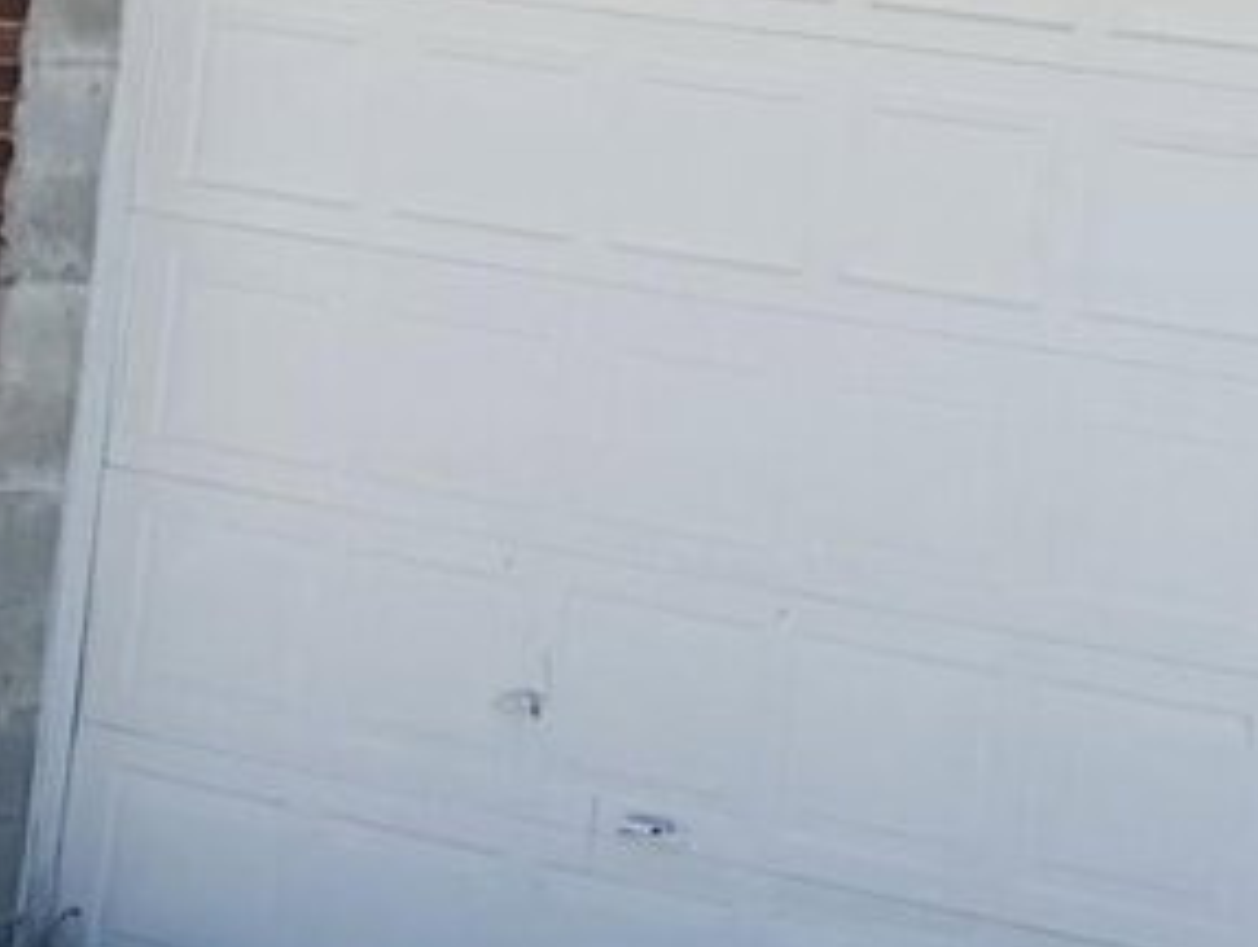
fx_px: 6222
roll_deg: -5.4
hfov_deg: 10.2
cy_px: -548
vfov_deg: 8.5
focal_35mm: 171
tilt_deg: +3.2
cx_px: 2871
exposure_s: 1/4310
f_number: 1.78
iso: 80
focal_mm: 6.76
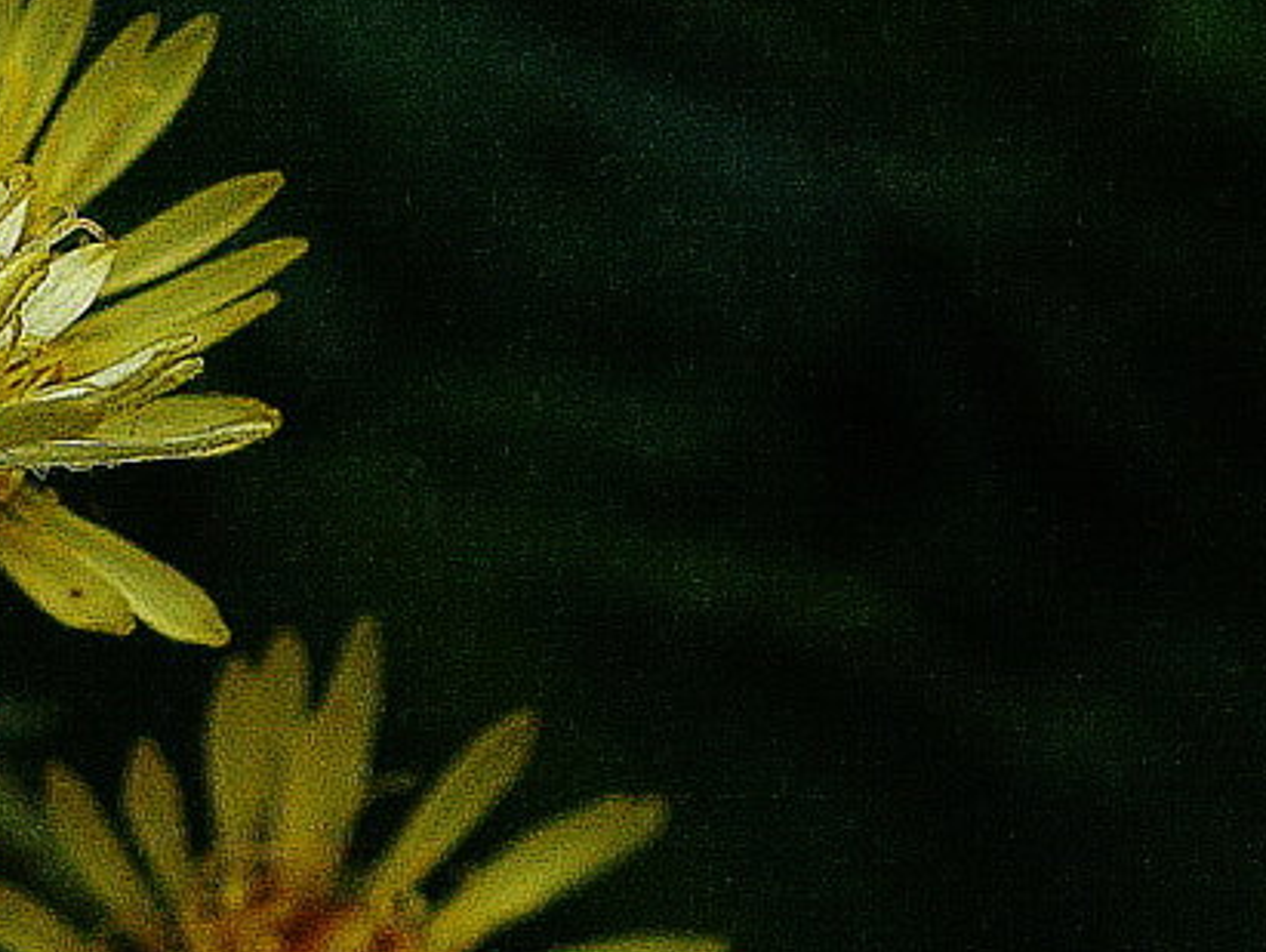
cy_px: 644
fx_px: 13654
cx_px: -1472
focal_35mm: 373
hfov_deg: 5.2
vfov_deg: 4.0
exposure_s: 1/250
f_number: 8
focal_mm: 52
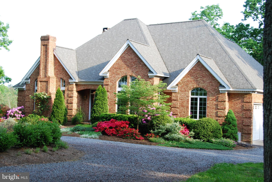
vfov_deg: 28.1
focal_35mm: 48
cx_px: 136
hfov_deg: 41.1
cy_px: 91
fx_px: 363
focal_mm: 32
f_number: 5.6
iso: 160
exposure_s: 1/125
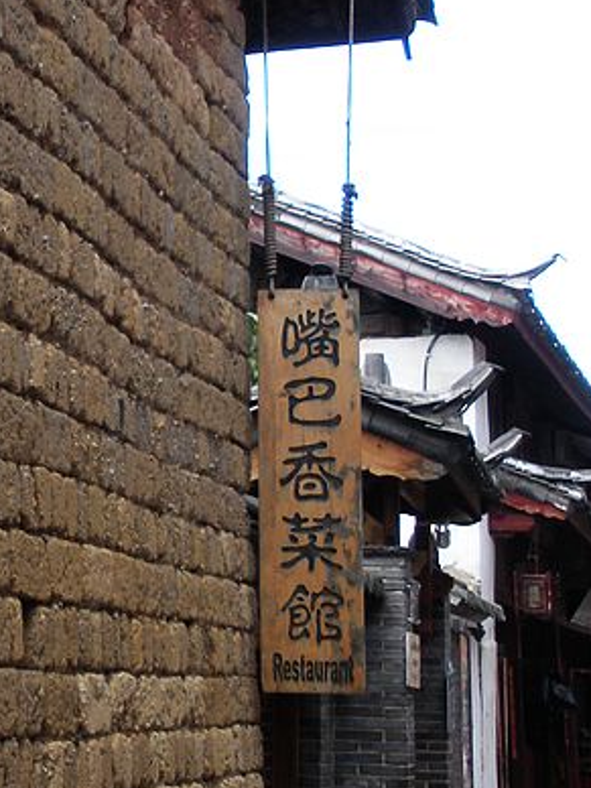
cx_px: -85
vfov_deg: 20.6
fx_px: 2163
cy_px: 333
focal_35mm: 95
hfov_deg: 15.1
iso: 64
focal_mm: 6.3
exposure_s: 1/121
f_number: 3.5
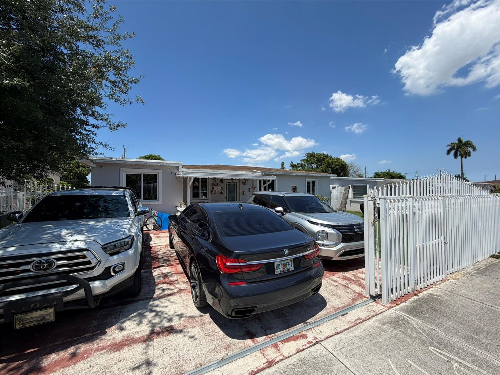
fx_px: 202
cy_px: 188
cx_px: 250
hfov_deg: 102.1
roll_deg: +1.4
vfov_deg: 85.7
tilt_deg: +2.4
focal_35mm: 14
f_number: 2.2
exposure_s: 1/970
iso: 20
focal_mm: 2.22
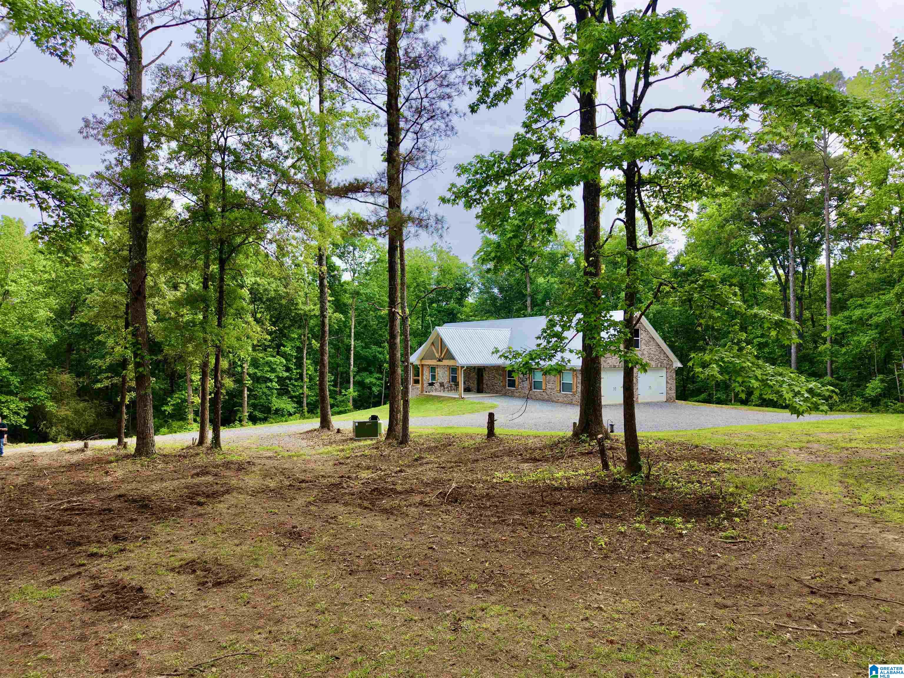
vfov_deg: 56.8
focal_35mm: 24
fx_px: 627
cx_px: 452
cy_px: 339
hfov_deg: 71.6
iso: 100
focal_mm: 8.67
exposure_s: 1/640
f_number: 1.8
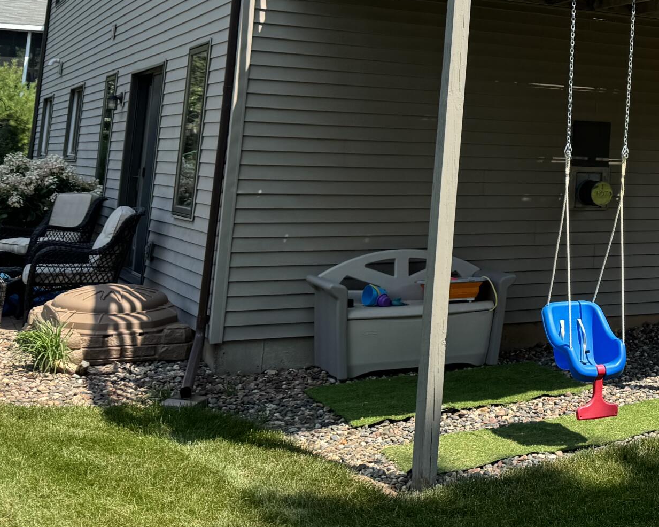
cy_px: -1
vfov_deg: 25.4
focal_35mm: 57
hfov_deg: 29.1
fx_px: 1112
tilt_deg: +8.2
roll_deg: -2.1
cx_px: 764
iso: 80
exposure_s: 1/2959
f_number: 1.78
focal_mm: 6.76
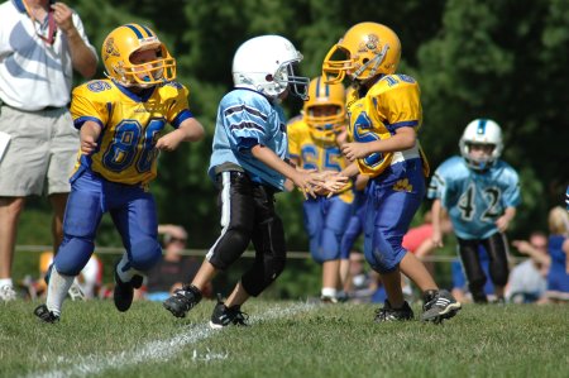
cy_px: 189
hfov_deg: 4.6
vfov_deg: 3.0
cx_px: 284
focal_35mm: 450
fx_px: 7105
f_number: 5.6
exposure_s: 1/1250
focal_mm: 300
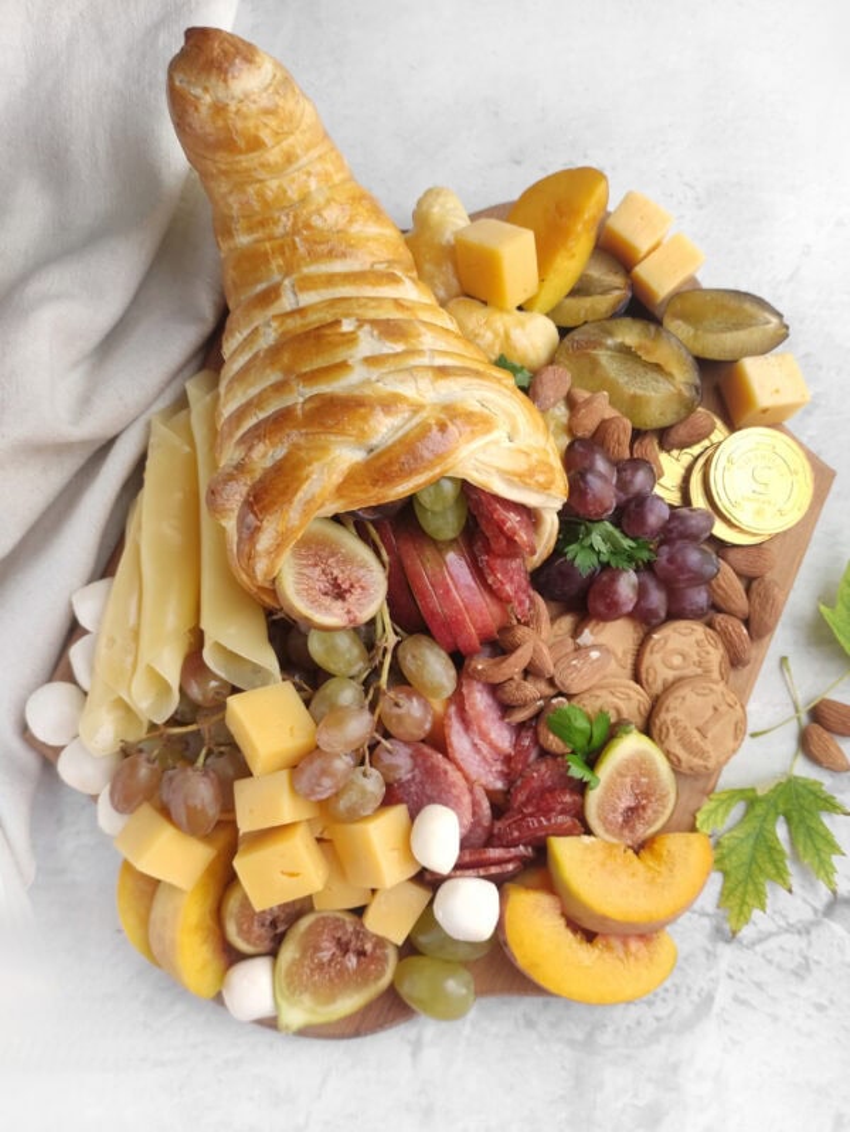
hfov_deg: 54.9
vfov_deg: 69.4
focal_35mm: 25
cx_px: 425
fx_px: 818
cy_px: 566
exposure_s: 1/100
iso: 99
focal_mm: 5.4
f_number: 1.9
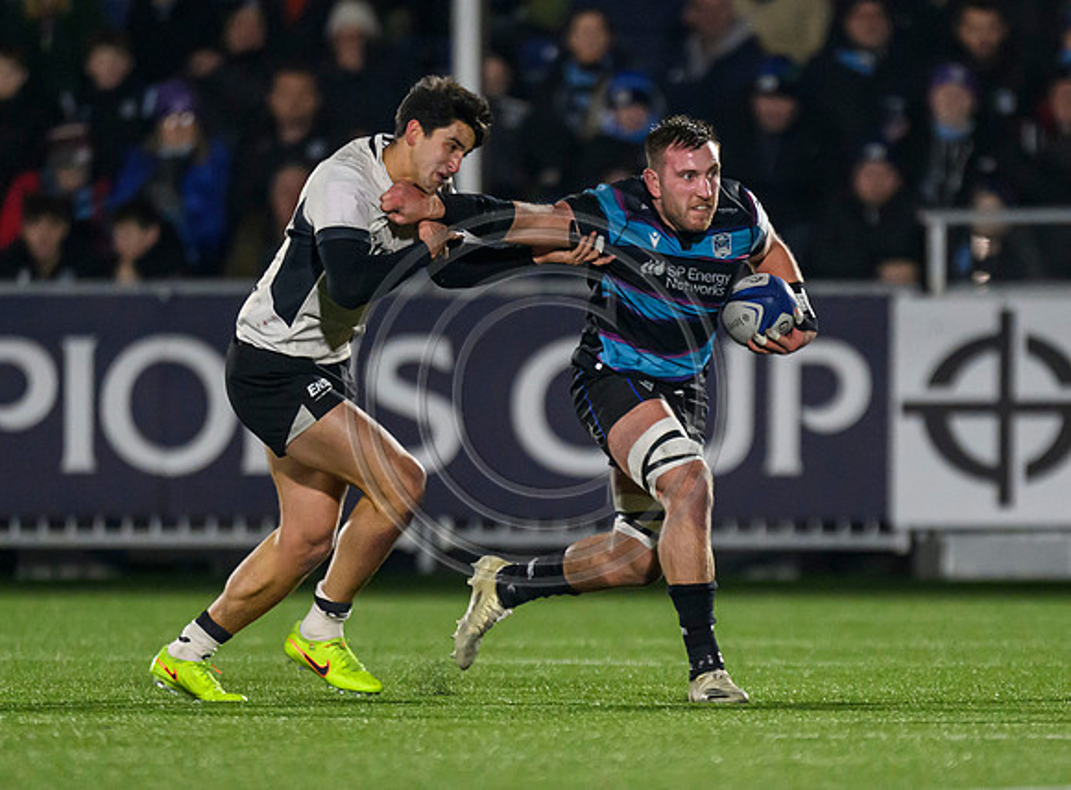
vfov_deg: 1.5
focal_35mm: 980
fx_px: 30153
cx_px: 621
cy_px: 444
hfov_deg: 2.0
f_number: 4
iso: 5000
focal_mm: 560
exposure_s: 1/1600
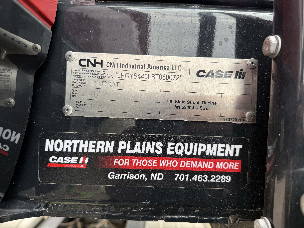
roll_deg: +0.5
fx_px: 211
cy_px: 114
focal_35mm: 24
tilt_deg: -1.5
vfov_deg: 56.8
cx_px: 152
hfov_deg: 71.6
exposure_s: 1/393
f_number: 1.78
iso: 80
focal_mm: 6.76
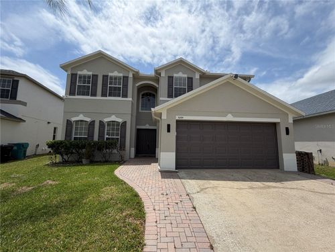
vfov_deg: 85.7
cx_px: 168
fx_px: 135
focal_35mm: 14
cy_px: 126
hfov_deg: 102.1
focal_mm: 2.22
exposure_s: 1/1399
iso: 20
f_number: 2.2
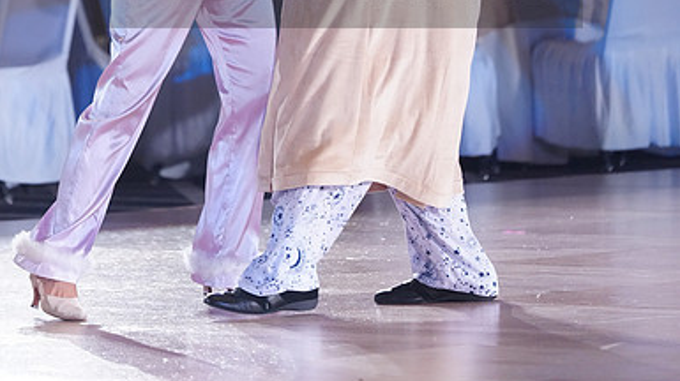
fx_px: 5406
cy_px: -30
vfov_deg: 4.0
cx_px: 340
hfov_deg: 7.2
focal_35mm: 300
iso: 3200
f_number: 4
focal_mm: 190
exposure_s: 1/400
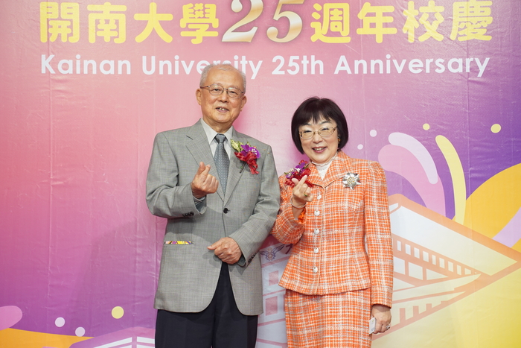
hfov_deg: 31.9
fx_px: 912
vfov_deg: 21.6
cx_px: 260
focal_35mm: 63
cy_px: 174
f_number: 4
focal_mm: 63
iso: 2000
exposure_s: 1/250
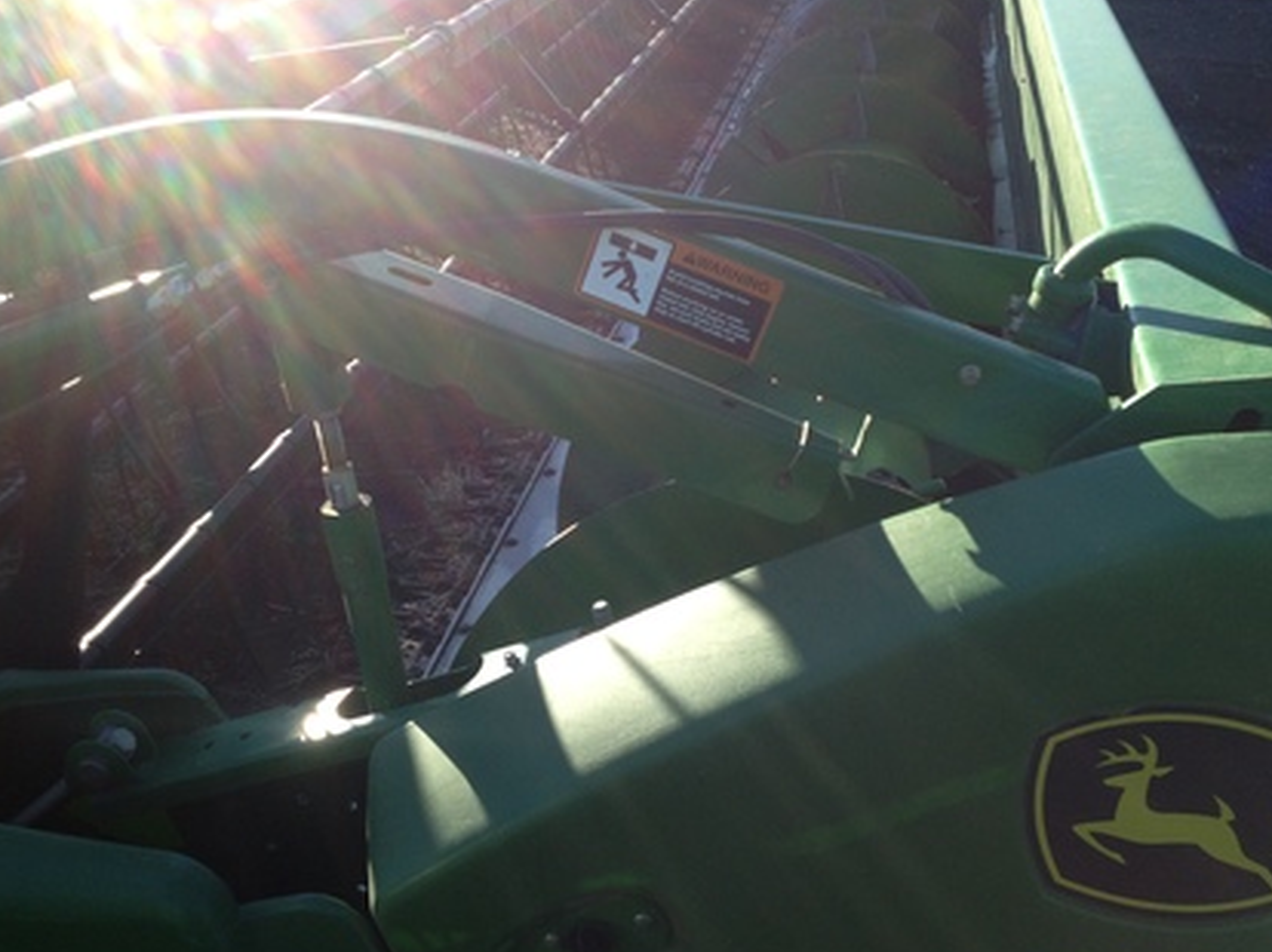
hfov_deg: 41.2
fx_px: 1689
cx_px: 682
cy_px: 488
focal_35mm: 46
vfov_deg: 31.5
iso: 64
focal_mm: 4.28
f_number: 2.4
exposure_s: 1/726
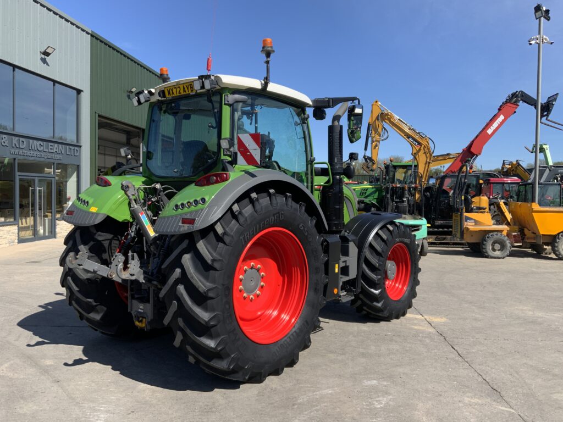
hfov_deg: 61.7
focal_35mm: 29
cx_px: 282
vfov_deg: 48.2
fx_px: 472
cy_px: 211
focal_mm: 3
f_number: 1.8
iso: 16
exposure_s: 1/1377
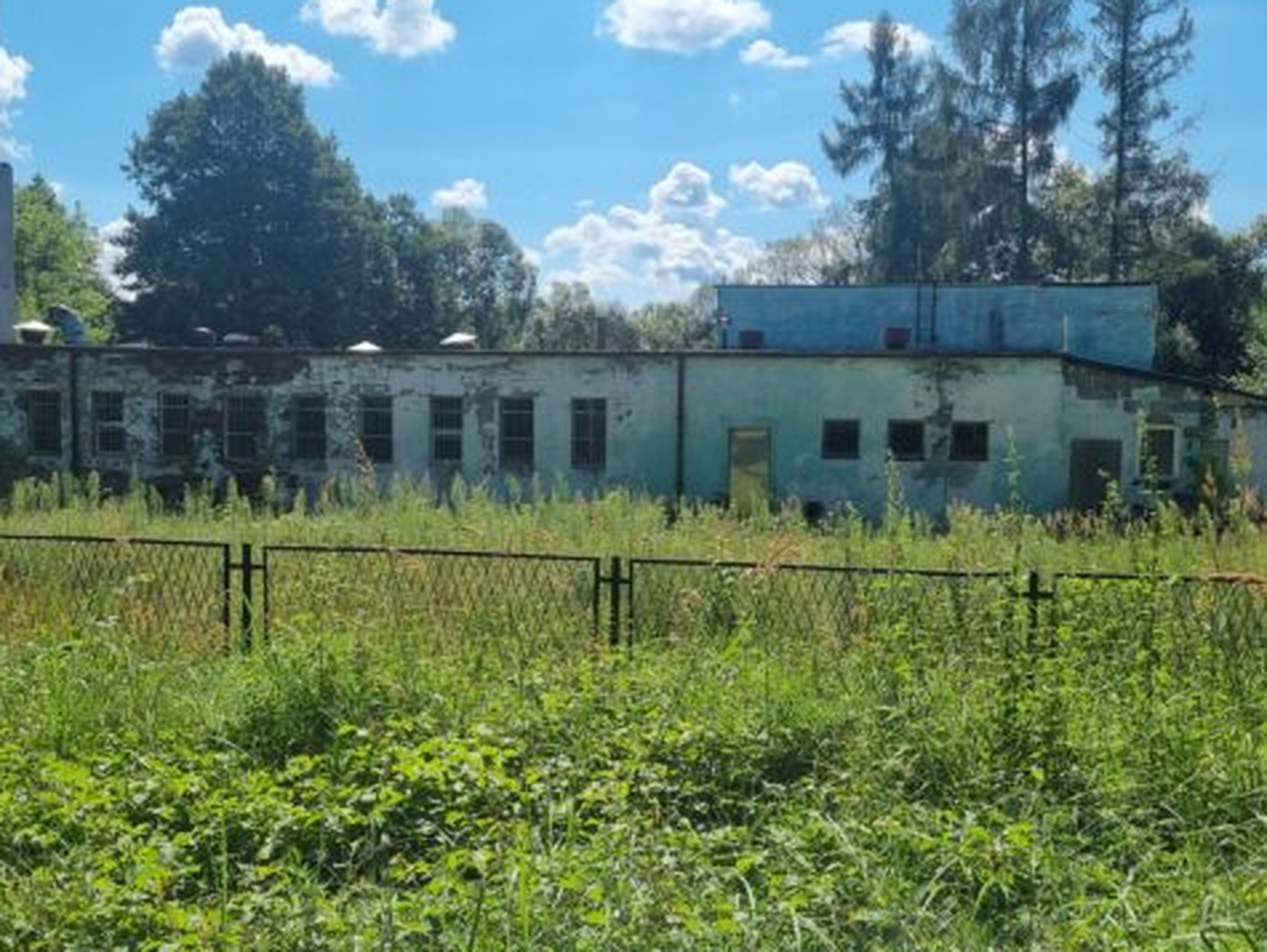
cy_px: 563
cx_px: 632
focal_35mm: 42
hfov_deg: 44.8
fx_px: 1538
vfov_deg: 34.3
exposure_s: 1/4384
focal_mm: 5.4
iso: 50
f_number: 1.8
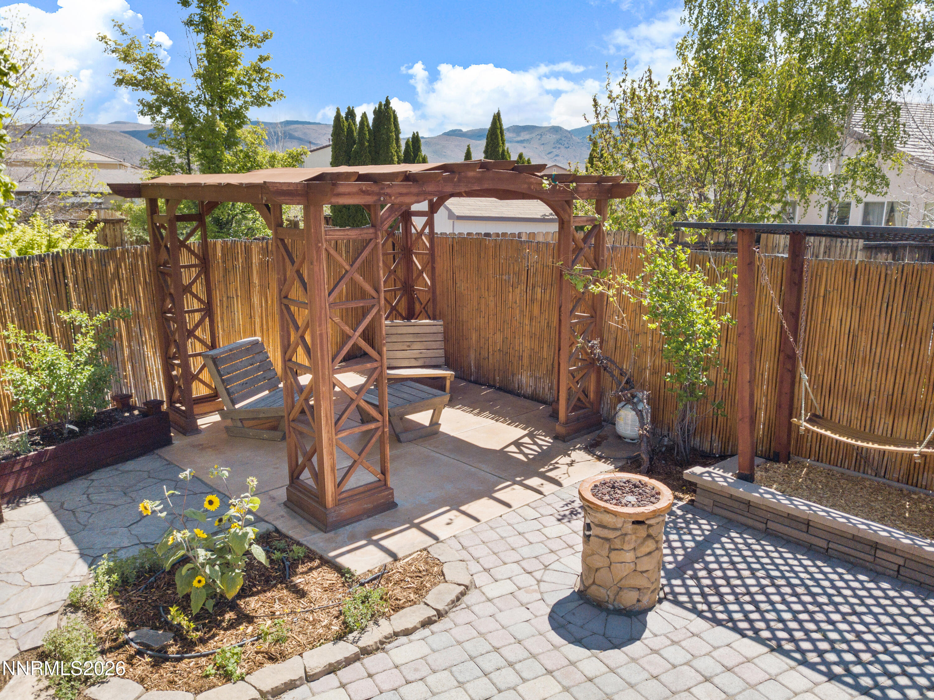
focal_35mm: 26
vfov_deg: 53.0
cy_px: 350
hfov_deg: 67.3
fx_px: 701
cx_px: 467
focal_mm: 4.73
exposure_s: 1/200
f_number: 2.2
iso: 100
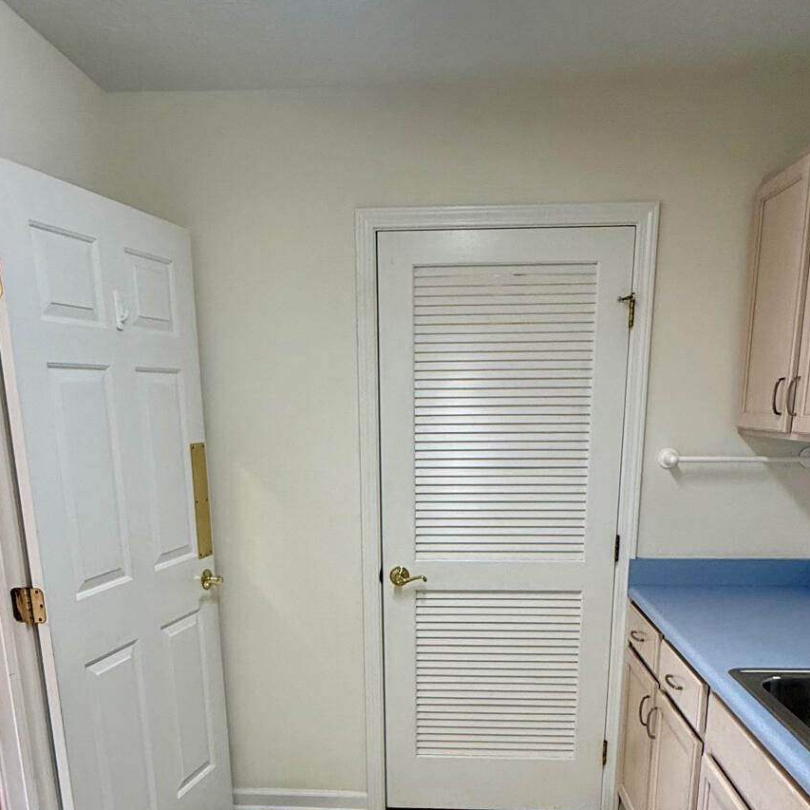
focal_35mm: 29
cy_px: 597
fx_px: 768
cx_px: 410
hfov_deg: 55.6
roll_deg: -0.2
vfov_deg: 53.4
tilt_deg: -13.0
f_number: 2.2
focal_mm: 2.22
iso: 250
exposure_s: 1/120
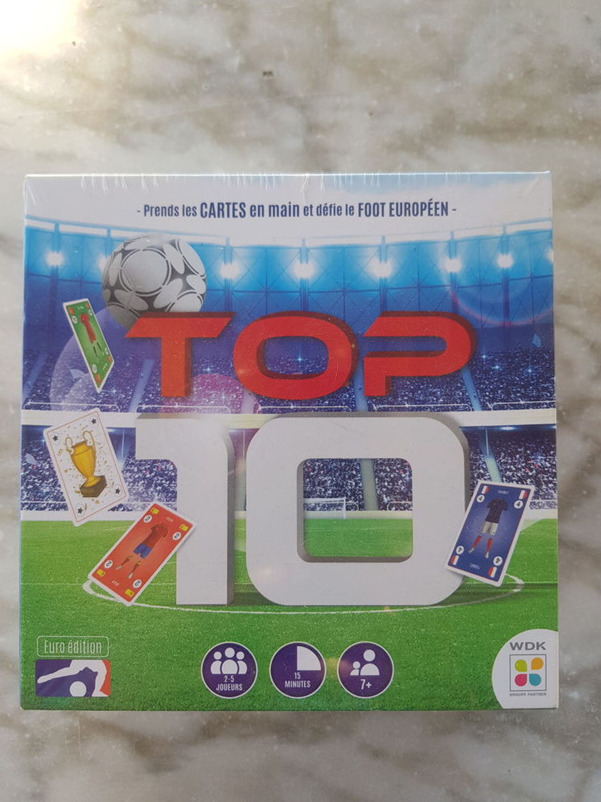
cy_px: 399
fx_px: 625
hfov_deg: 51.4
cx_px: 295
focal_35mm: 27
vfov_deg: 65.3
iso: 40
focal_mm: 4.2
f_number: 1.7
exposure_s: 1/224
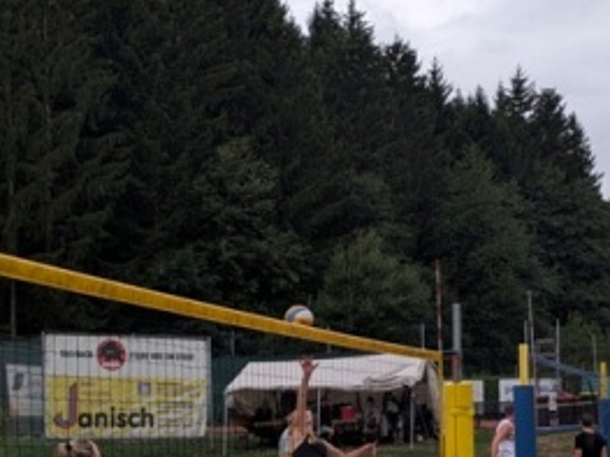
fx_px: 1339
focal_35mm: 76
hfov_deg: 25.6
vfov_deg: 18.9
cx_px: 392
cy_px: 443
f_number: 1.89
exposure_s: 1/504
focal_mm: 5.43
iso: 47
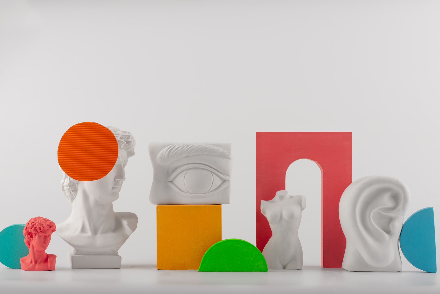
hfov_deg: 19.4
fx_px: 1284
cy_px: 147
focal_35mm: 105
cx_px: 220
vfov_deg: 13.1
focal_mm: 105
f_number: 10
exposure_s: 1/100
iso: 100
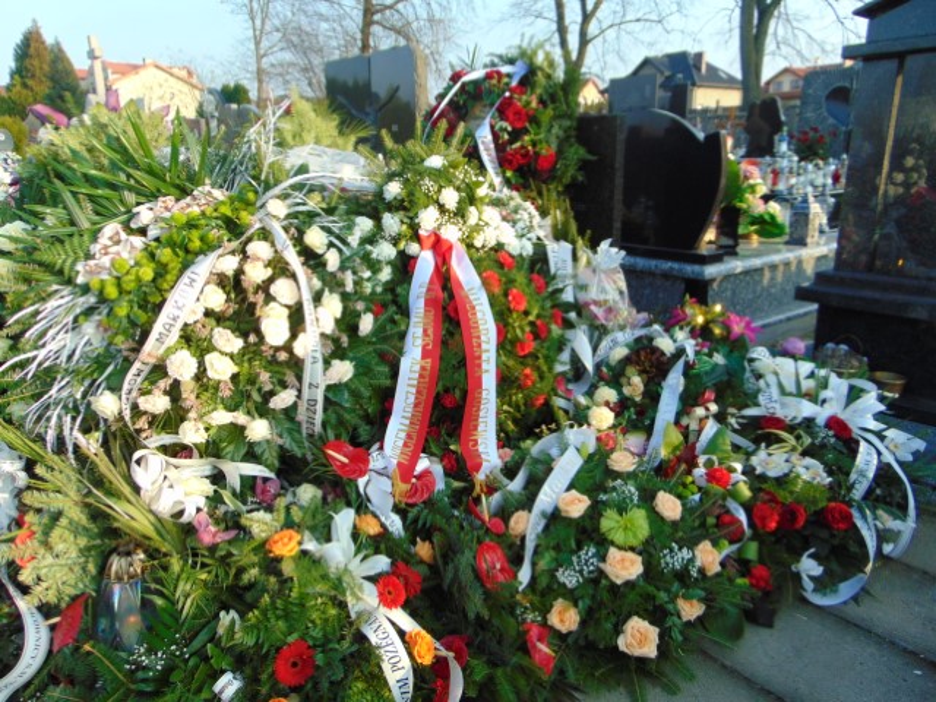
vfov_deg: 54.9
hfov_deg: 69.4
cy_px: 351
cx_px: 468
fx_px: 676
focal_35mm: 25
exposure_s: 1/320
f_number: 3
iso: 80
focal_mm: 4.5
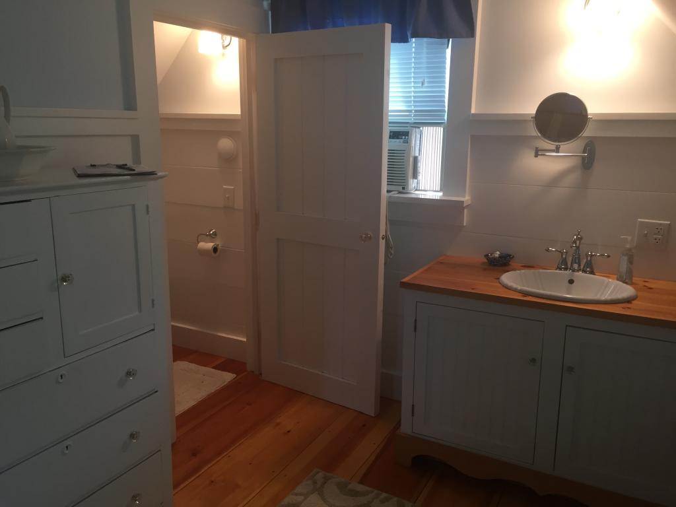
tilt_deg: -13.1
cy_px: 254
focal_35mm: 29
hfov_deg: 61.7
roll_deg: -1.0
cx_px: 338
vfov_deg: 48.2
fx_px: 566
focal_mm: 4.15
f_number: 2.2
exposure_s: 1/30
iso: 32
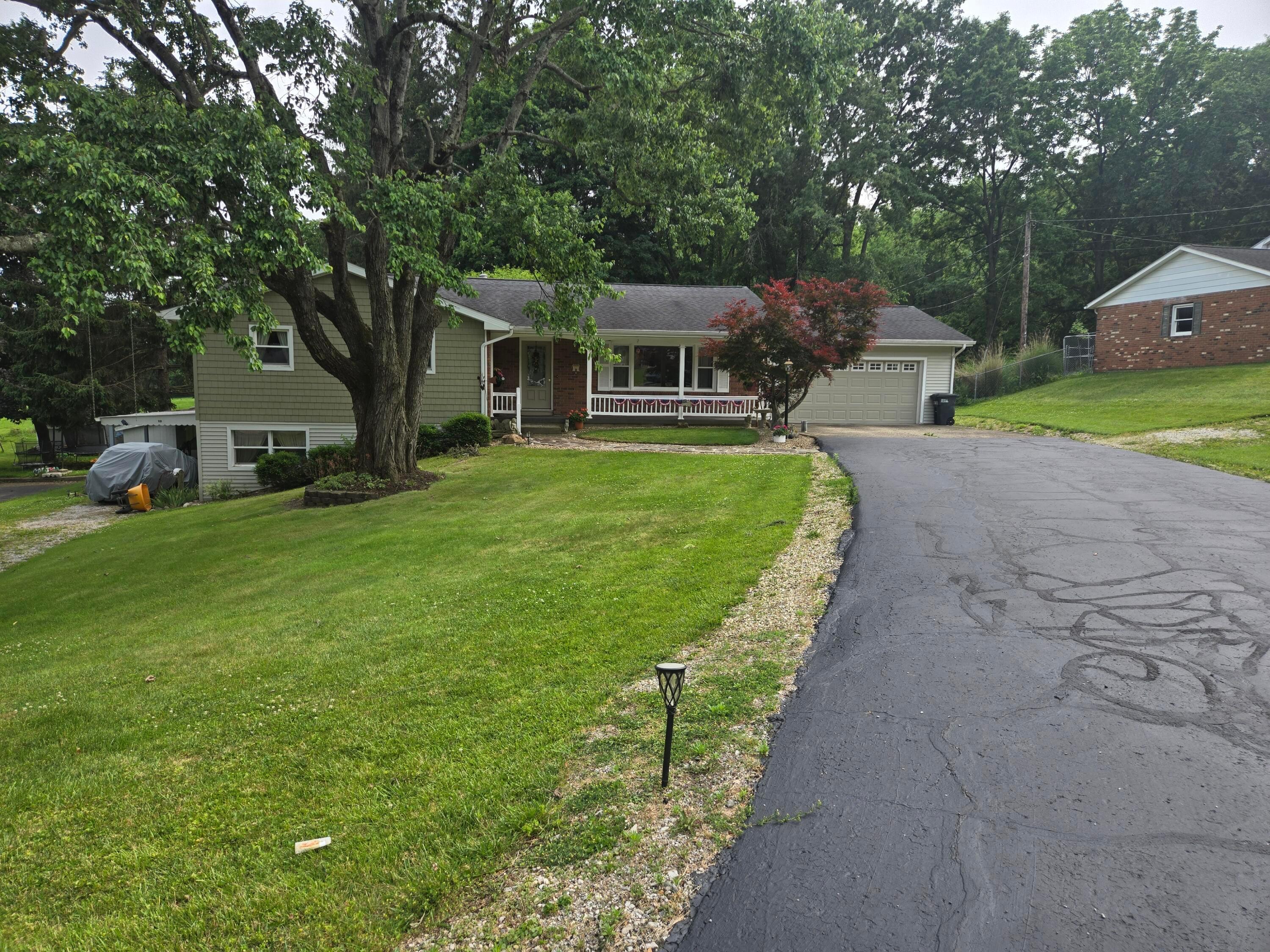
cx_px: 635
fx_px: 844
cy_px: 476
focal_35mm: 23
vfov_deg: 58.9
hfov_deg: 73.9
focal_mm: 5.4
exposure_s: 1/682
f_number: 1.8
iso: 25
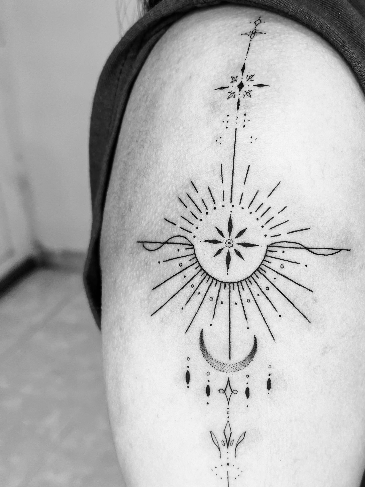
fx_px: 605
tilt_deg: -27.5
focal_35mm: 43
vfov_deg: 43.8
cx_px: 225
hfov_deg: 33.4
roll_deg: +2.0
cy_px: 267
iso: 32
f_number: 1.6
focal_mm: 5.1
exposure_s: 1/120
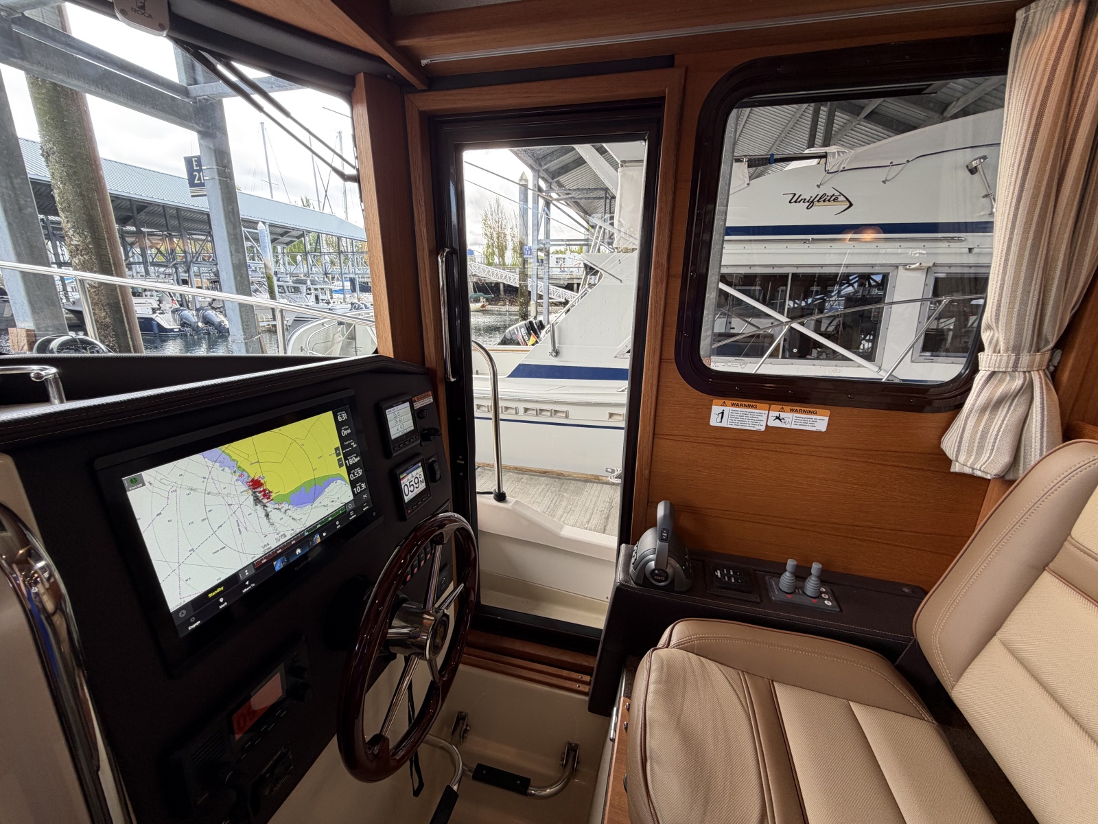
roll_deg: +0.3
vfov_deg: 85.7
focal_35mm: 14
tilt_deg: -14.0
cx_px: 549
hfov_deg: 102.1
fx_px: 444
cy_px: 412
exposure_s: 1/121
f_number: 2.2
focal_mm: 2.22
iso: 64
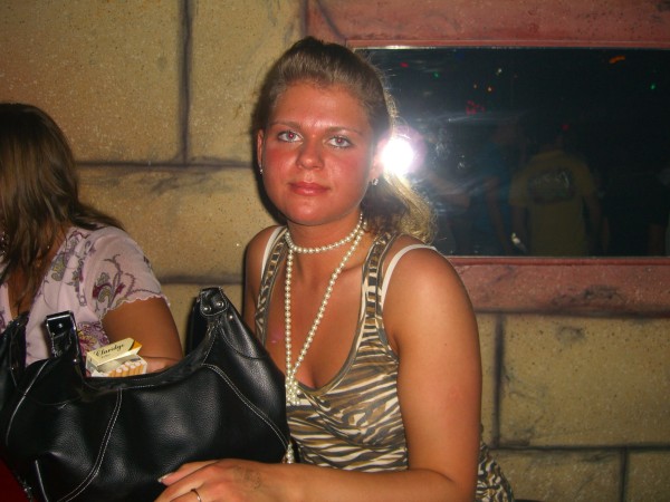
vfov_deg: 37.7
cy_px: 251
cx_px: 335
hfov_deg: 49.0
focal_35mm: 38
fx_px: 735
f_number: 2.8
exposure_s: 1/60
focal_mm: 7.9
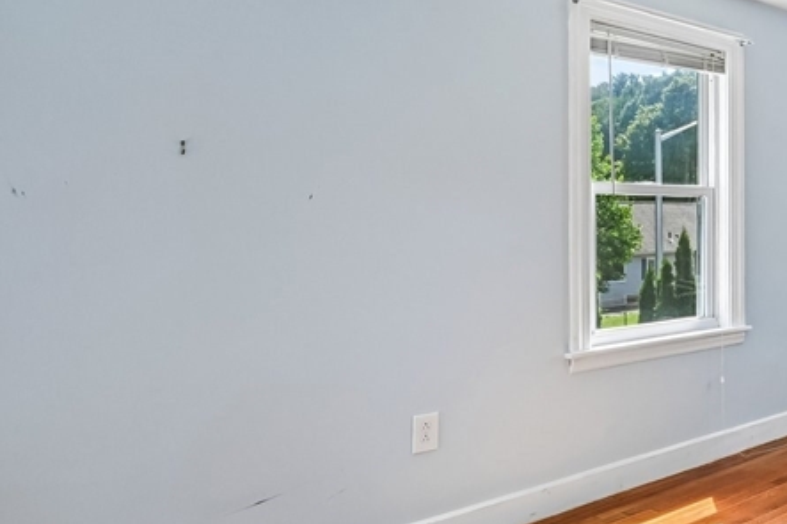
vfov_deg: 35.8
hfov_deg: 40.9
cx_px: 879
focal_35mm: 37
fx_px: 809
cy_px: 223
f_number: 8
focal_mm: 16
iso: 400
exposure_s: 1/125
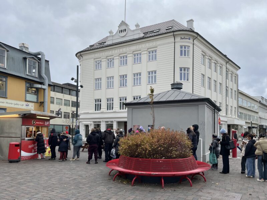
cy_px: 100
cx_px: 134
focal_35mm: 26
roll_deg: -0.6
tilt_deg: +7.8
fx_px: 201
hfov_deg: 67.3
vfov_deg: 53.1
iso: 32
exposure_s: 1/428
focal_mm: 4.2
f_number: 1.6
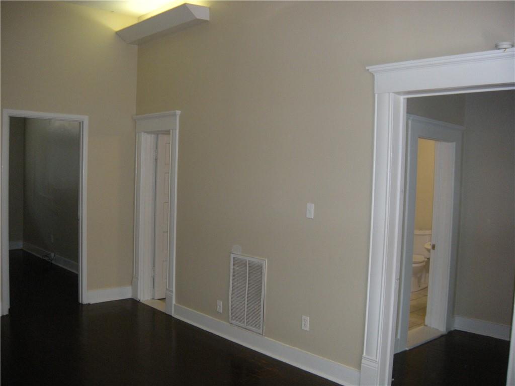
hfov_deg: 52.6
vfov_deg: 40.7
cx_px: 258
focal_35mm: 35
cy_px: 193
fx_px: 521
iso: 200
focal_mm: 5.9
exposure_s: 1/31.3
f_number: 3.8
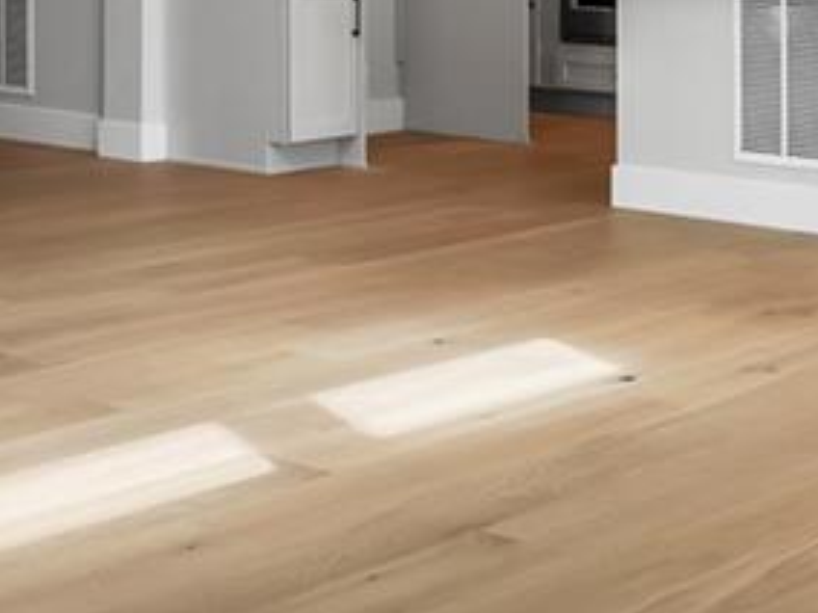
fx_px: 2119
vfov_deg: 15.8
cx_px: 272
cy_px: -133
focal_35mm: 90
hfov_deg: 21.8
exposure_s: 1/13
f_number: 8
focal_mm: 16.5
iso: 160
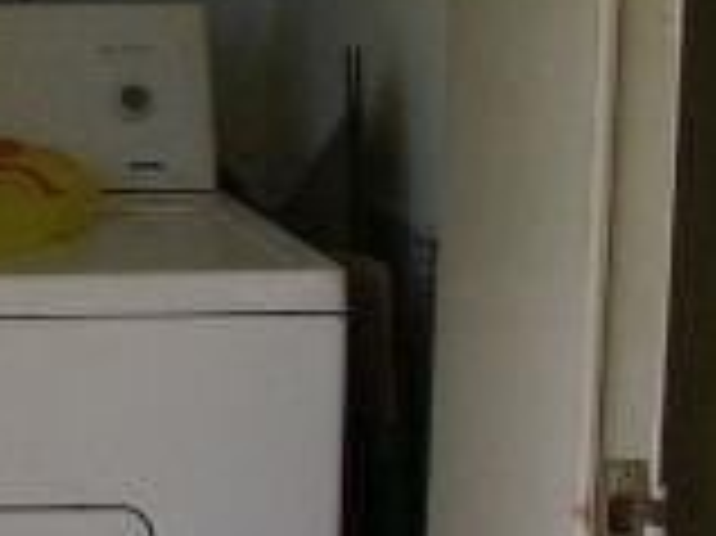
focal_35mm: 169
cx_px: -455
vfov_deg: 8.8
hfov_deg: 11.1
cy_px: 153
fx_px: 3493
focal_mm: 7
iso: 50
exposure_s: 1/22.6
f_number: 5.2
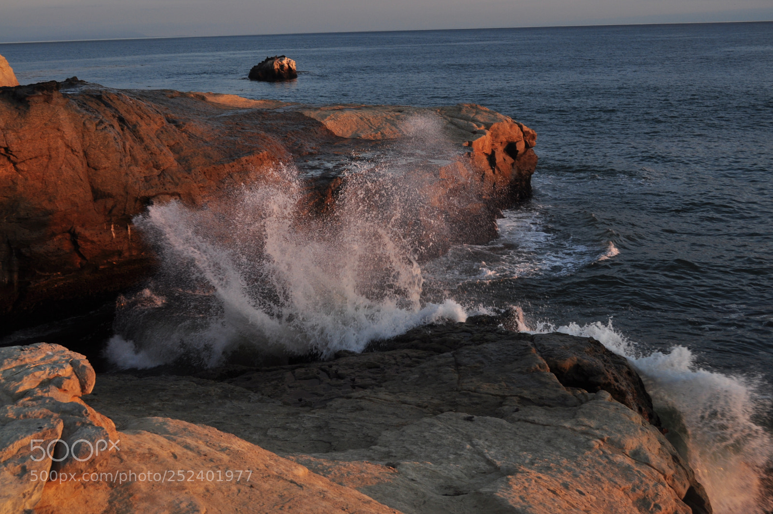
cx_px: 386
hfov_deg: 43.6
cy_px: 257
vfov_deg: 29.8
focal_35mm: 45
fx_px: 965
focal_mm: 30
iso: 200
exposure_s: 1/125
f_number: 9
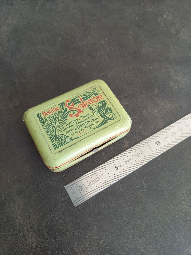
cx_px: 96
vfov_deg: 69.4
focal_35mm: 25
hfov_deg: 54.9
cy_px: 128
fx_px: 184
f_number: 1.8
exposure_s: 1/50
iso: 200
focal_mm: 4.65
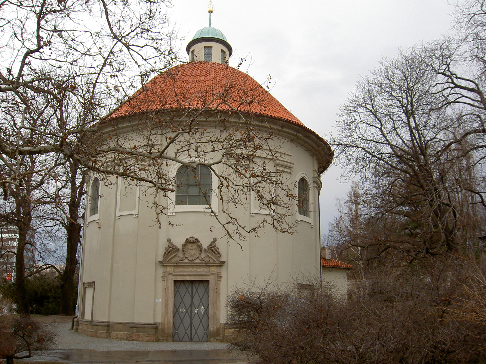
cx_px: 243
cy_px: 182
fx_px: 477
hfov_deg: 54.0
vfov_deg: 41.8
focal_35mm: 34
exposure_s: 1/200
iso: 50
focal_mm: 5.6
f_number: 4.7
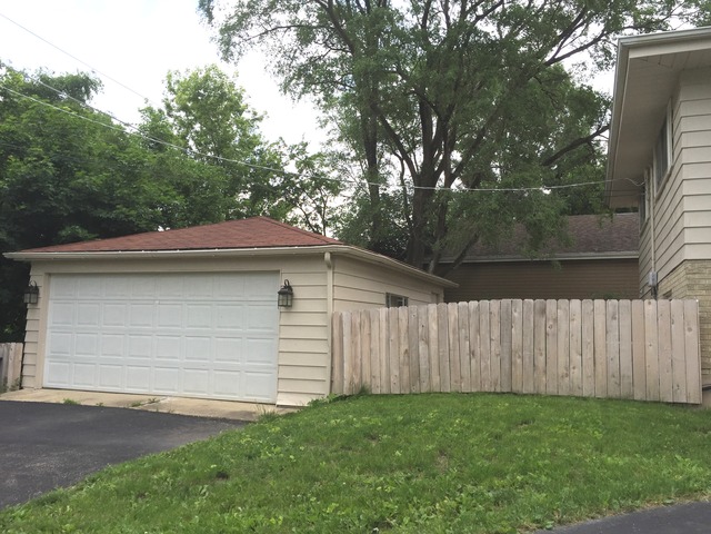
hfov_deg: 61.7
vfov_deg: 48.2
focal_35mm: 29
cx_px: 356
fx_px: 596
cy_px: 267
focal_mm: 4.15
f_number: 2.2
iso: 32
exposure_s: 1/618
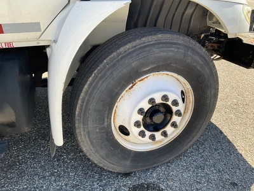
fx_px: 213
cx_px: 127
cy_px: 96
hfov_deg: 61.7
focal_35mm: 29
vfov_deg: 48.2
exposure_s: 1/406
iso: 25
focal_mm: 3
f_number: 1.8
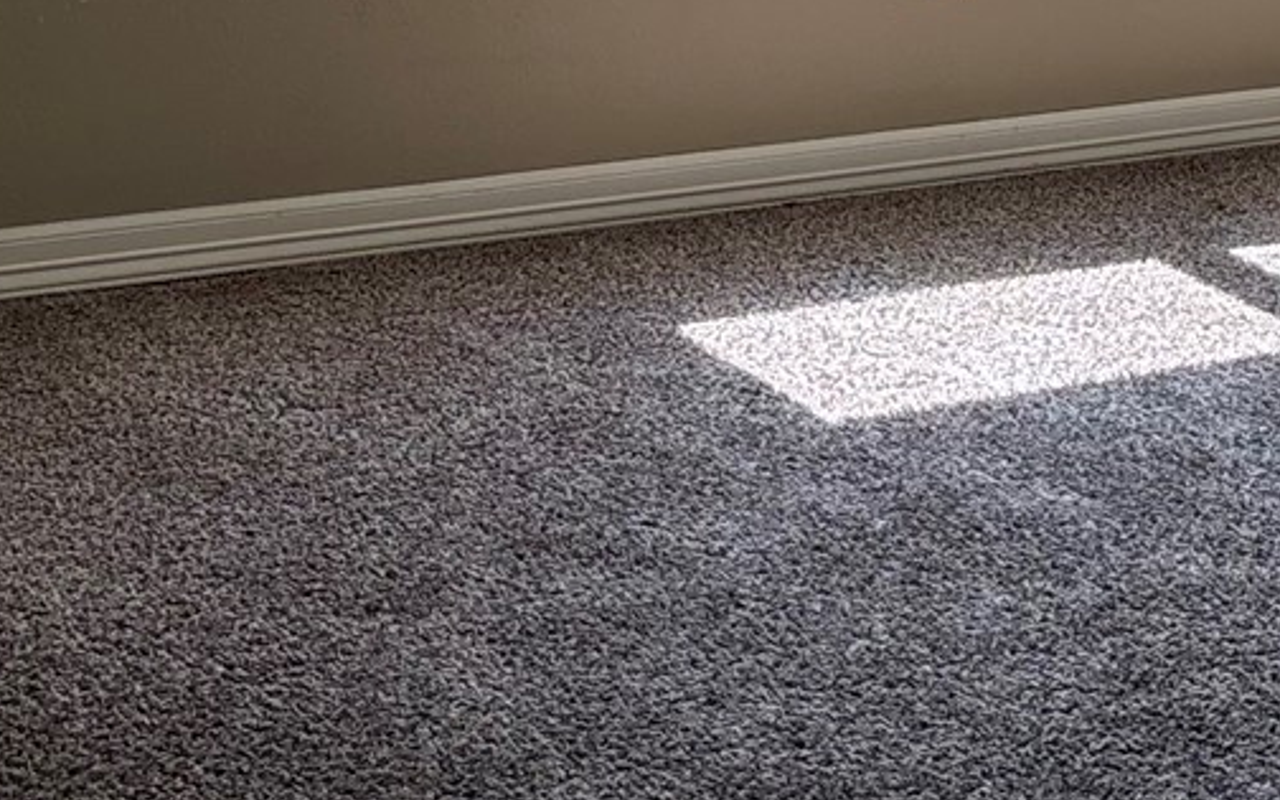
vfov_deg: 11.2
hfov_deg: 19.7
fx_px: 3663
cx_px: 978
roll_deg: -3.3
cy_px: -830
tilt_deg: -0.6
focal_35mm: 105
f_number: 1.6
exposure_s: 1/161
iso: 64
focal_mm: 5.96
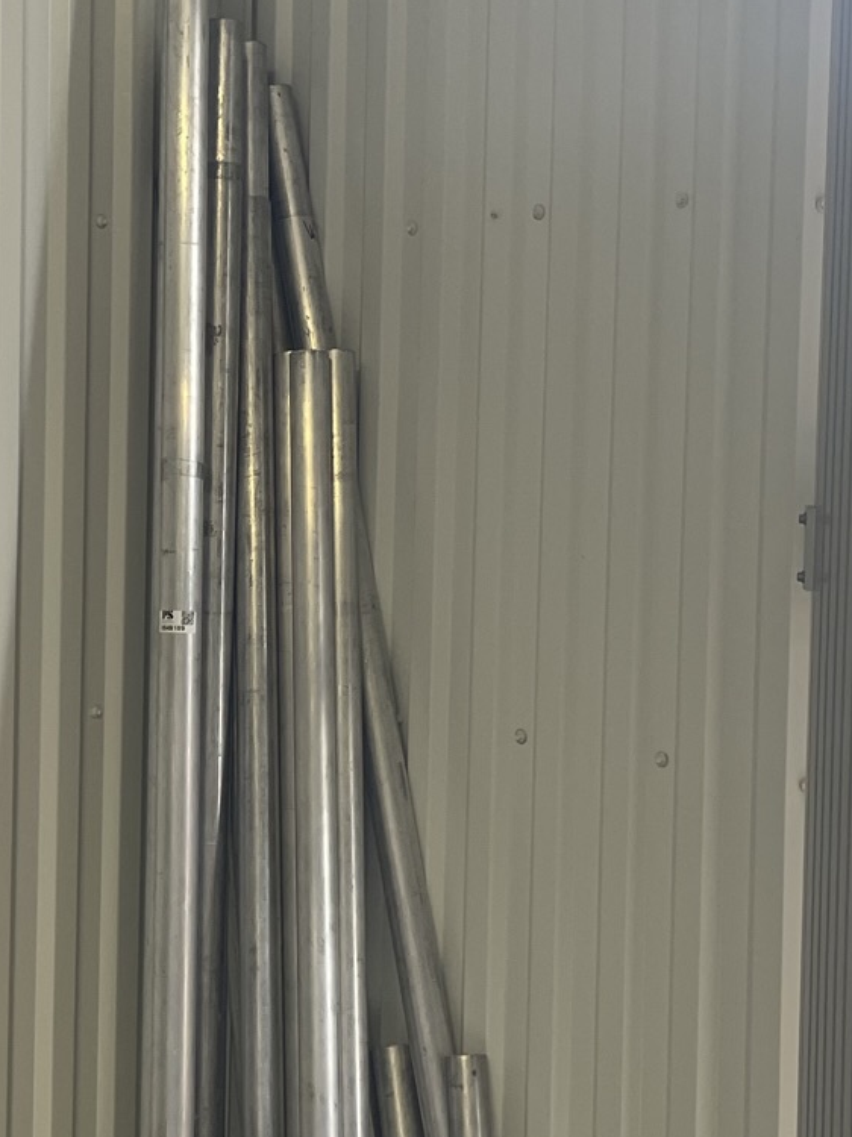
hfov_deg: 20.6
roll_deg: -1.3
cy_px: 553
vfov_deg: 27.4
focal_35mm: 71
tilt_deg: -1.8
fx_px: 2331
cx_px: 238
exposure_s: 1/121
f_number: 1.6
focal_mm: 4.2
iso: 80
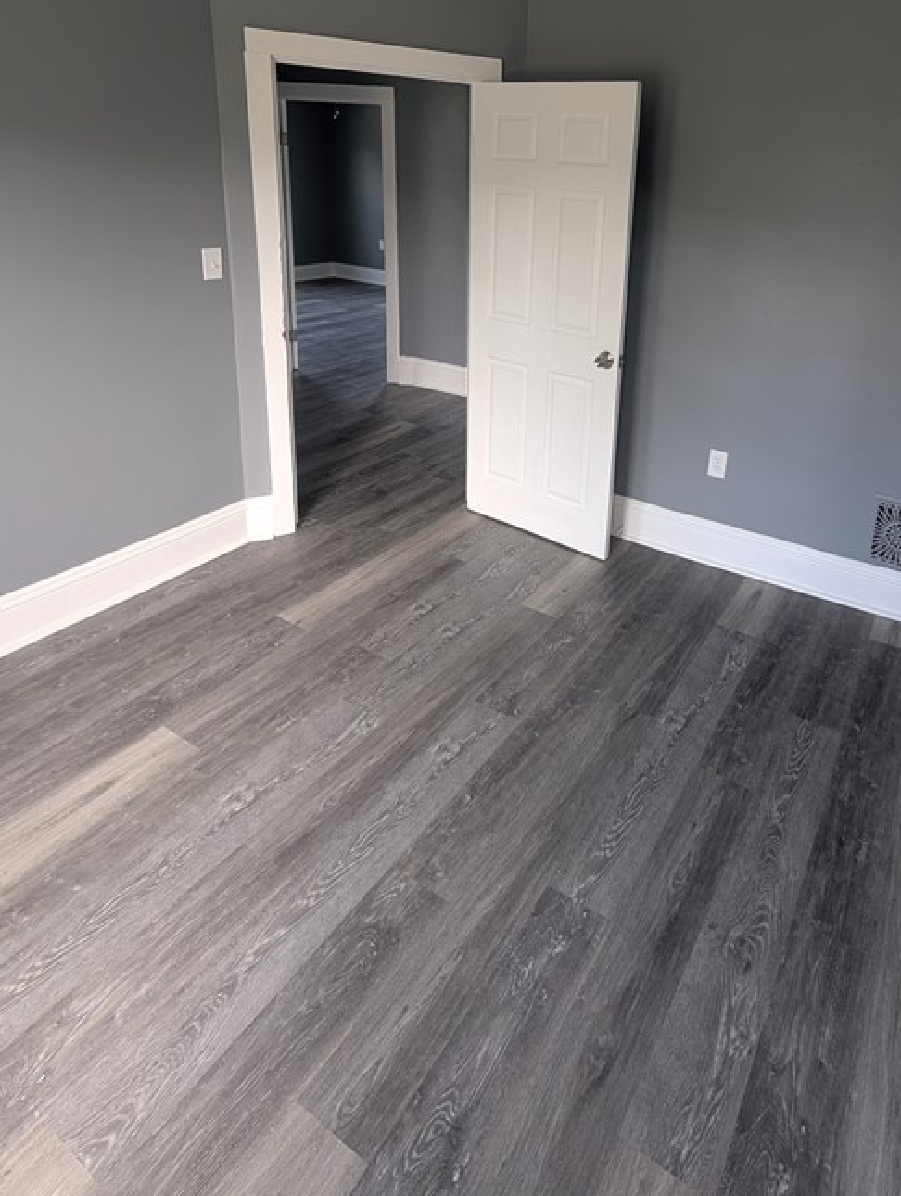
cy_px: 348
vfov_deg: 80.1
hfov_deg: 66.6
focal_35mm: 19
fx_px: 657
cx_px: 616
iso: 58
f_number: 1.7
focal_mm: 2.02
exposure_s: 1/77.2
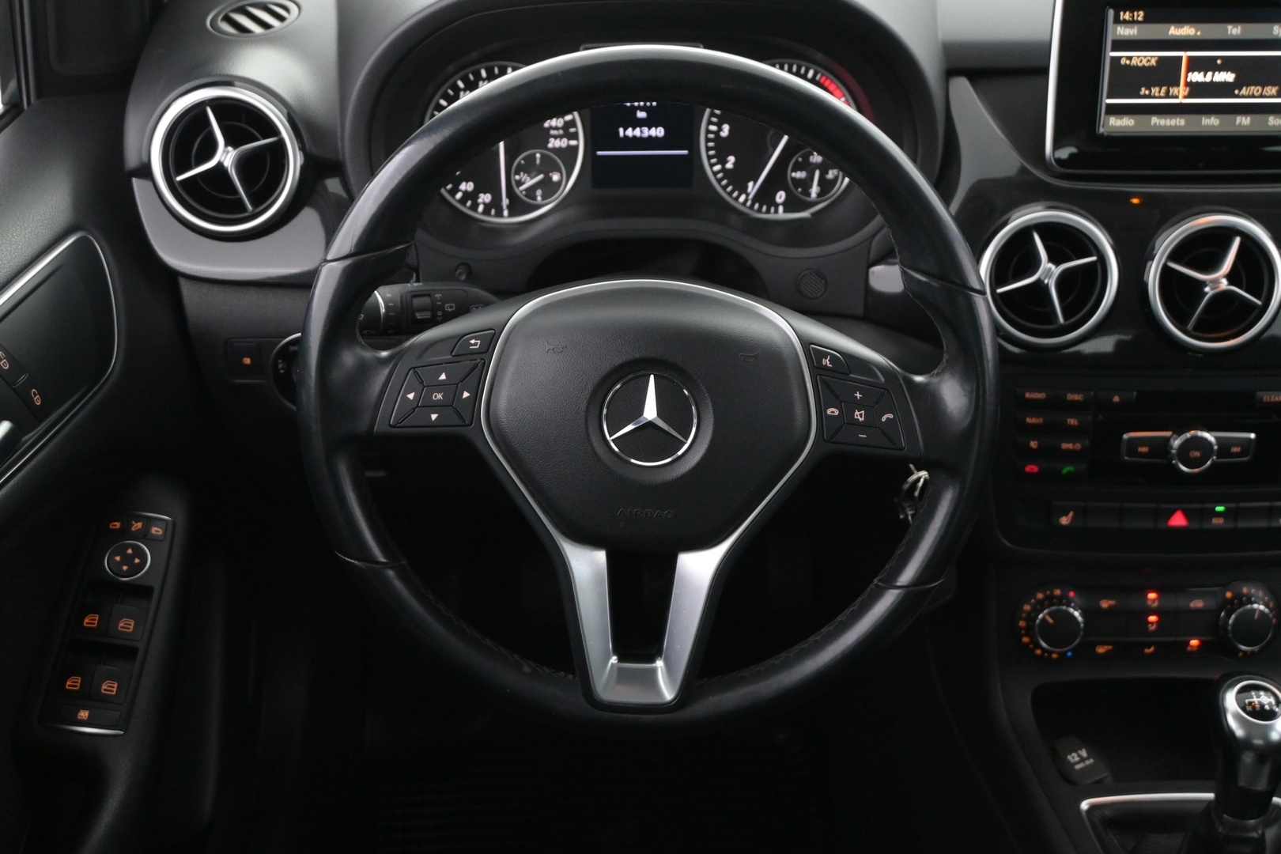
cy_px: 427
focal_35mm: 41
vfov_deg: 32.4
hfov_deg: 47.2
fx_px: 1468
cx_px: 640
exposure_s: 1/40
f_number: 4.5
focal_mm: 27.5
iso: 4500
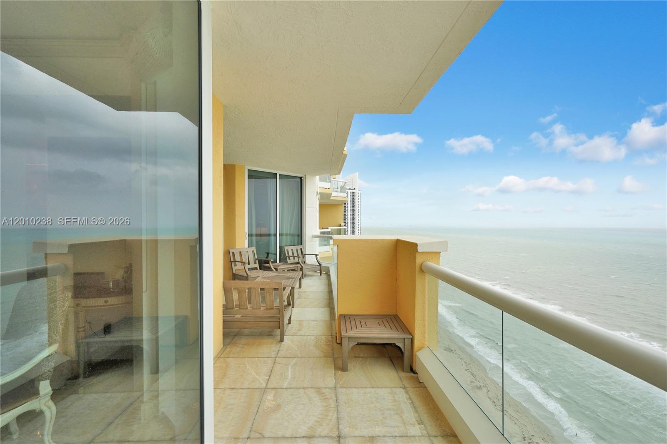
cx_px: 334
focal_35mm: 16
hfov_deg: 96.7
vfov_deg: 73.7
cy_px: 222
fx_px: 296
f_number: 10
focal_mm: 16
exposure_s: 1/80
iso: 250
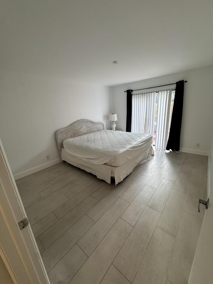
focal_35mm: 14
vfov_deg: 102.1
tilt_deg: -15.0
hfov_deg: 85.7
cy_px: 142
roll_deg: +3.0
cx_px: 106
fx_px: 115
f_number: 2.2
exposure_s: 1/120
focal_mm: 2.22
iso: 160
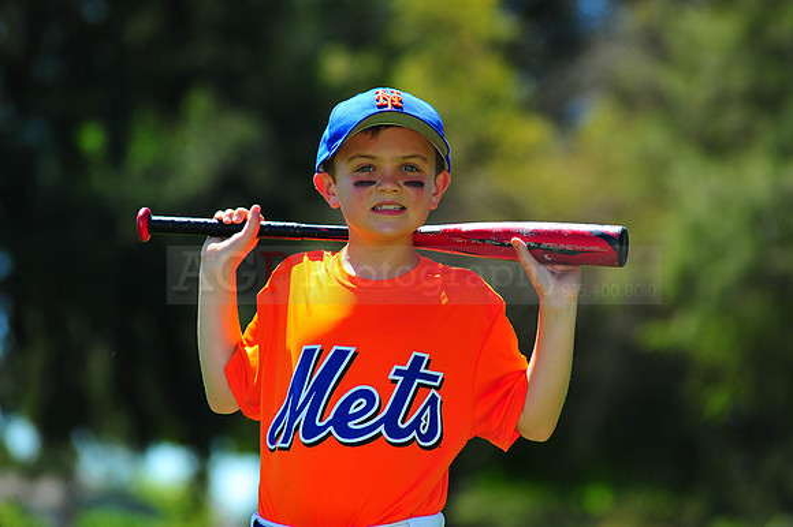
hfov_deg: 11.4
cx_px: 396
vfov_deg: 7.6
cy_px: 264
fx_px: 3963
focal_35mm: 180
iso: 200
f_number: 4.5
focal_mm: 180
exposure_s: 1/800
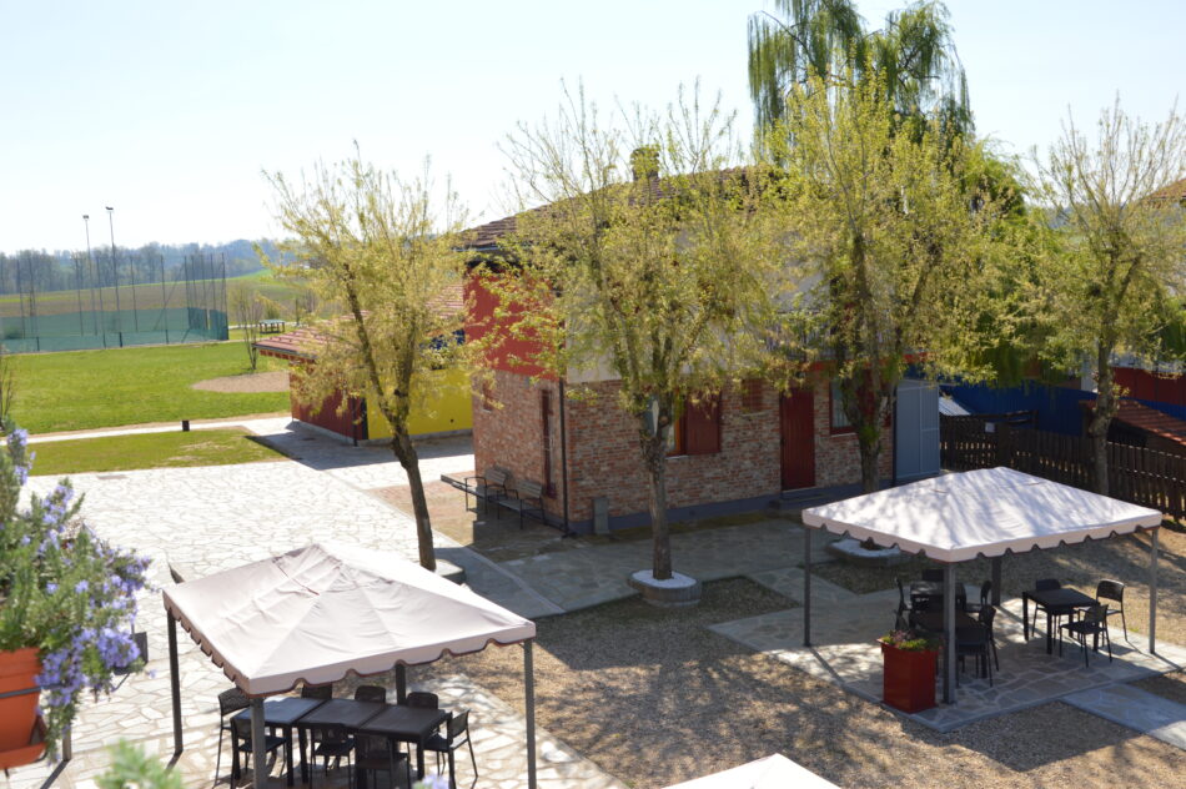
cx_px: 593
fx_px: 1235
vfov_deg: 35.4
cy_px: 394
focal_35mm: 38
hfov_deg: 51.3
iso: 100
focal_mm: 25
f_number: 9
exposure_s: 1/200
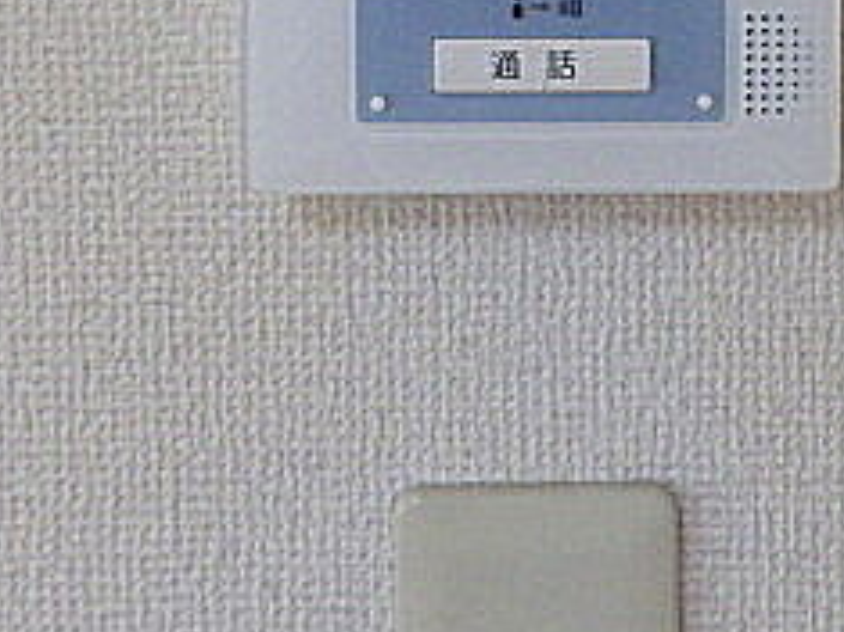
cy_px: -136
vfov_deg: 22.4
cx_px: 542
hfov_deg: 32.0
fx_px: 1462
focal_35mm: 60
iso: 400
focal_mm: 4
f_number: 3.1
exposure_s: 1/45
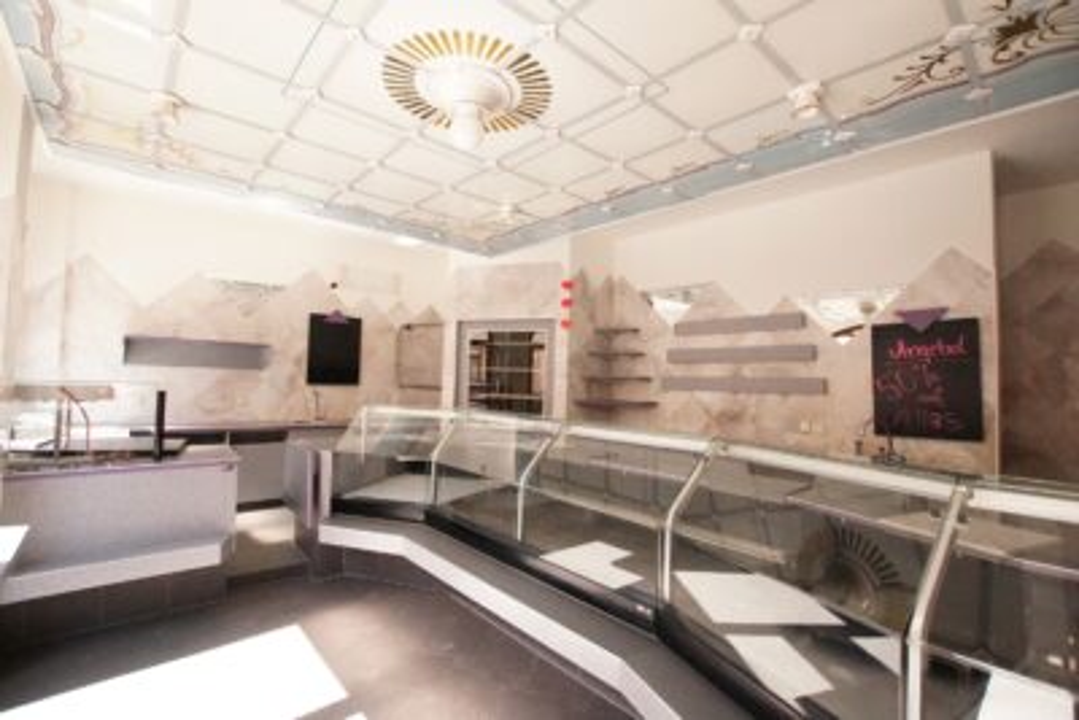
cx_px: 540
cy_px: 360
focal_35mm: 15
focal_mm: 10
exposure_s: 1/2500
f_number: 3.5
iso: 6400
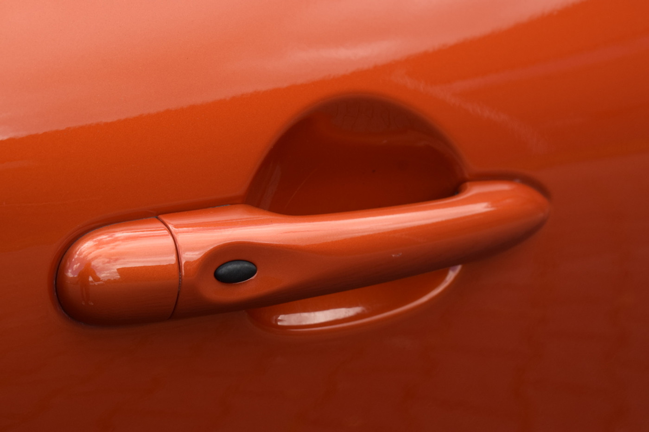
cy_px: 216
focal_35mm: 82
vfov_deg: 16.5
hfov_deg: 24.6
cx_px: 324
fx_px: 1487
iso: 400
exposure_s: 1/250
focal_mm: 55
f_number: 8
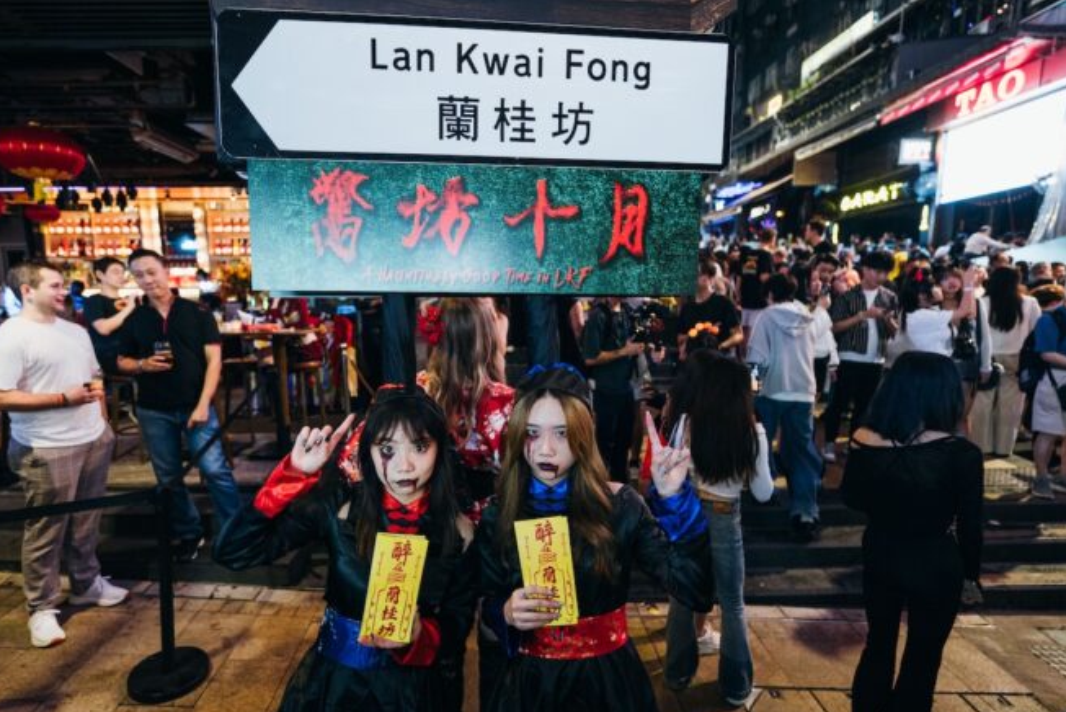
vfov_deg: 77.3
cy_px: 378
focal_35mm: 15
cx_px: 504
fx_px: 444
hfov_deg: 100.3
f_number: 1.8
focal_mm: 14
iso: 2000
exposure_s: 1/125
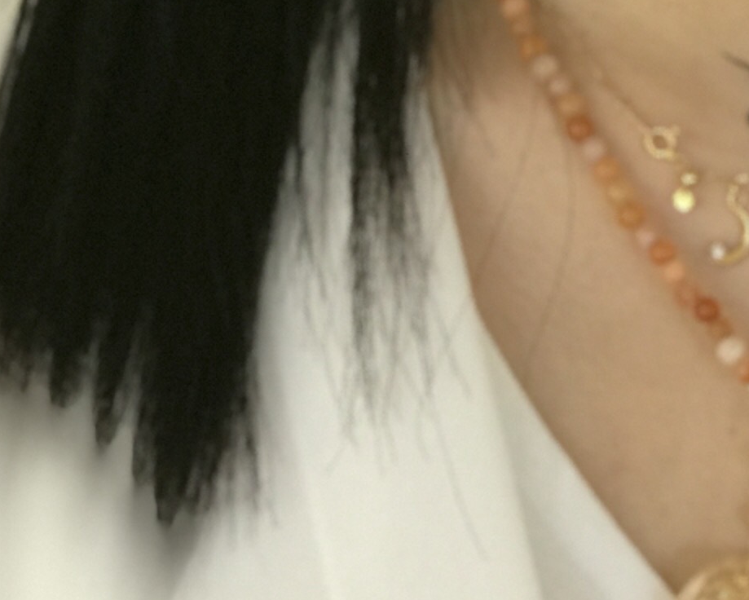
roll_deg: -2.7
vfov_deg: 6.2
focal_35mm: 244
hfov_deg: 7.9
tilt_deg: -6.7
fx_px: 5411
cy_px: -602
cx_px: 751
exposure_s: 1/50
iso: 25
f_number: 2.8
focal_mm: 6.6
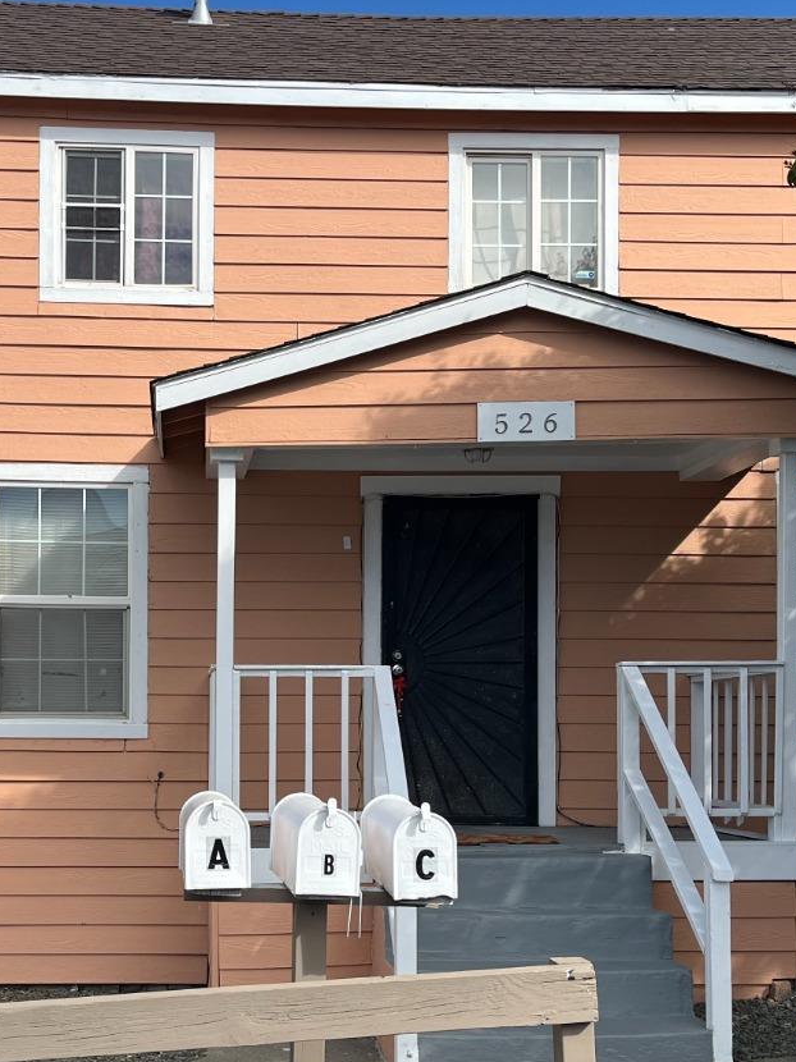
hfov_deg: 30.6
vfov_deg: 40.1
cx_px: 257
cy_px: 686
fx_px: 1442
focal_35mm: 47
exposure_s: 1/4149
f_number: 1.6
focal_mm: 5.1
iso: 50
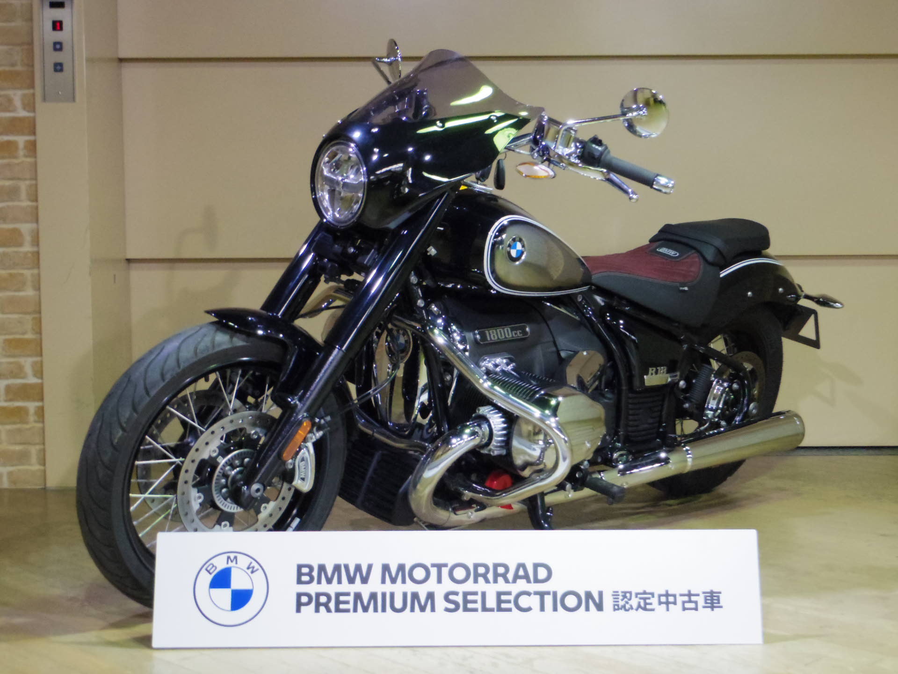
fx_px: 1557
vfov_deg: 24.4
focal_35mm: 60
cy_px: 337
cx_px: 449
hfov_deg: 32.2
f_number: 4
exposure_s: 1/80
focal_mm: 13.1
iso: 2000
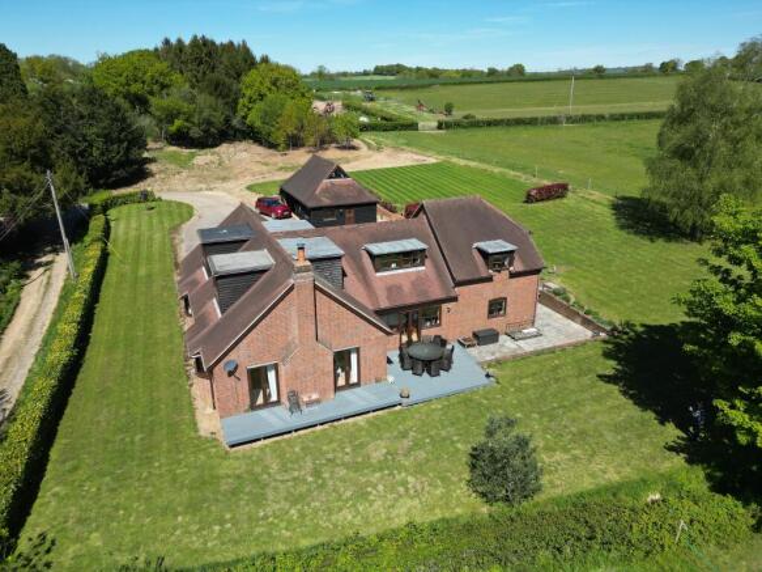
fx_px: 528
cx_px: 381
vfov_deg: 56.8
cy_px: 286
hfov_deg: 71.6
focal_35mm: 24
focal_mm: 6.72
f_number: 1.7
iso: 100
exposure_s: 1/2500
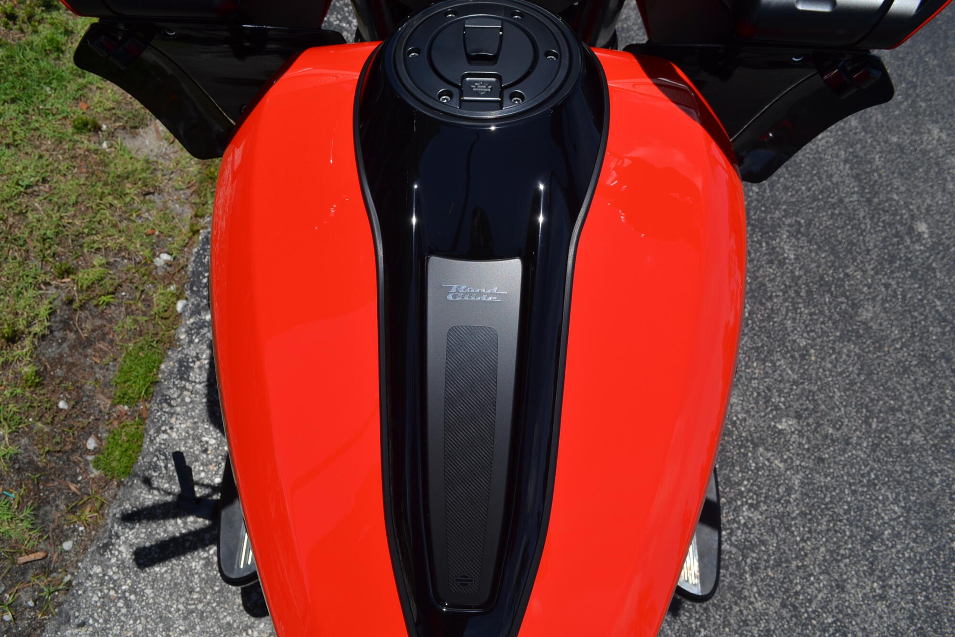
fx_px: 796
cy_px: 318
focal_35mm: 30
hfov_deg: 61.9
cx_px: 478
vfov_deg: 43.6
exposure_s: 1/400
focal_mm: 20
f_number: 10
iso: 100
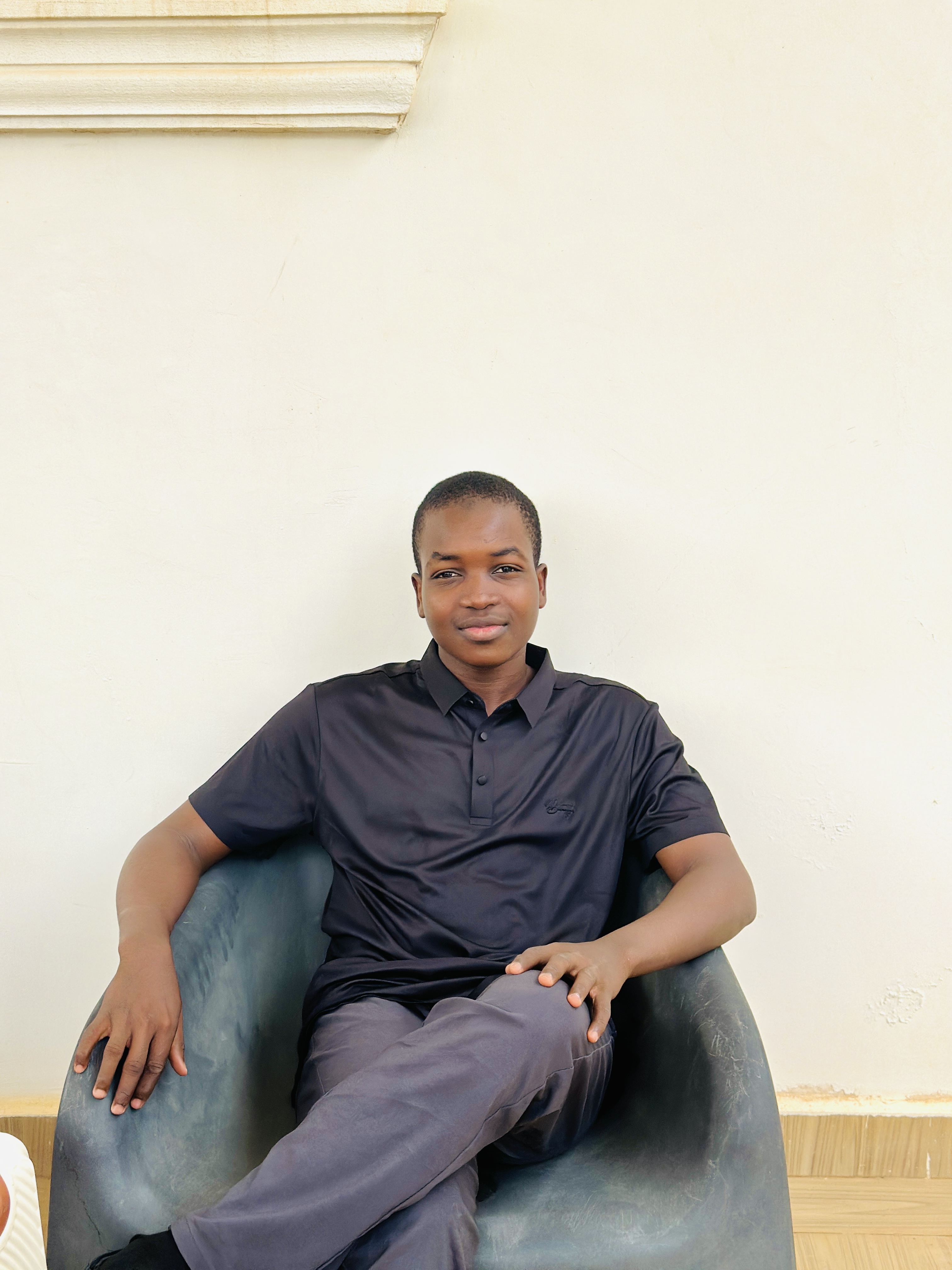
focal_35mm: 48
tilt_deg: -14.5
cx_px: 476
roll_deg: +0.4
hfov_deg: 30.3
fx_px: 1760
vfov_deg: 39.7
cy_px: 635
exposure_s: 1/729
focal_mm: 6.86
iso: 80
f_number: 1.78
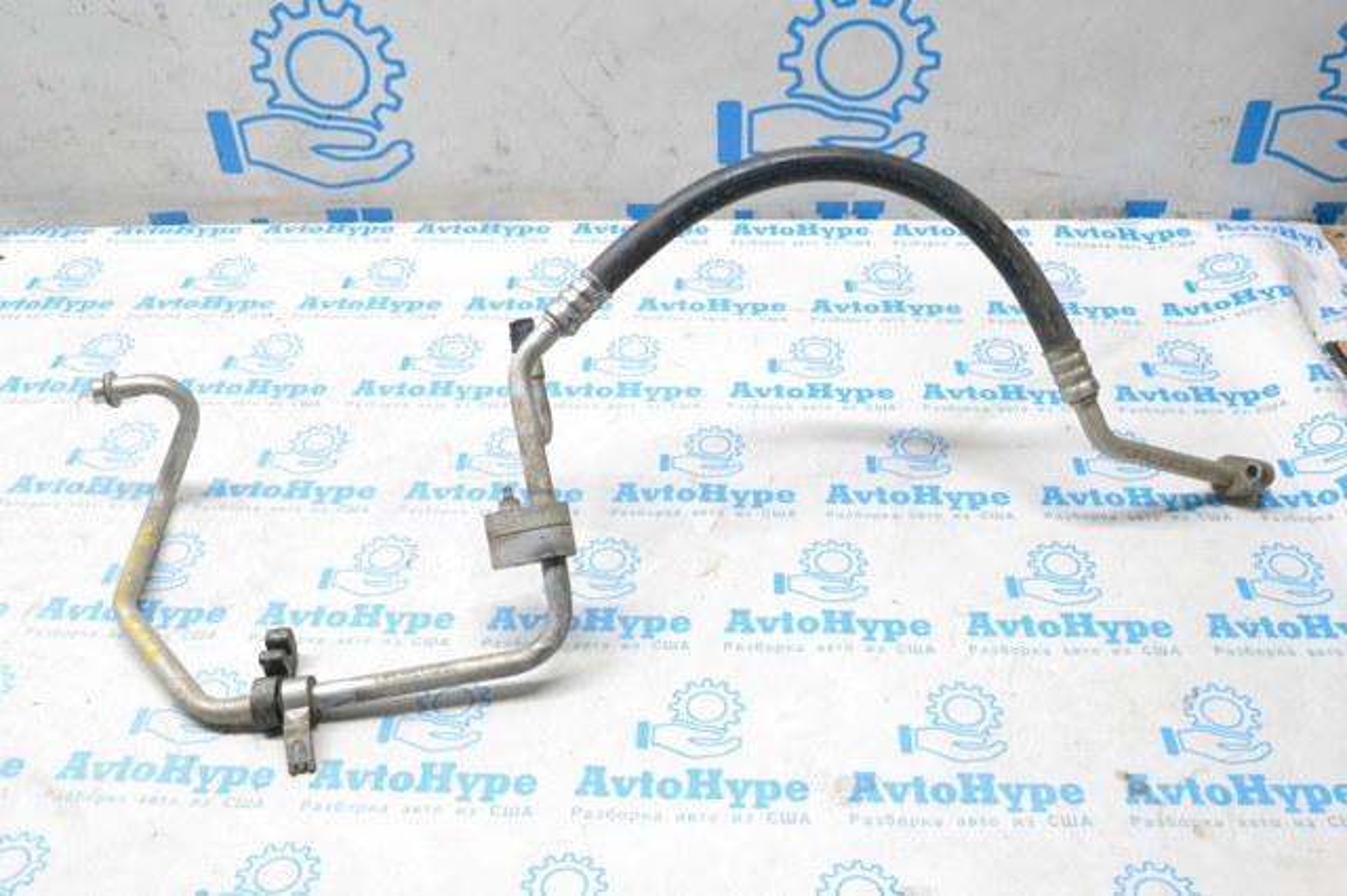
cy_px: 448
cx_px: 674
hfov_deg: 57.2
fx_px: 1234
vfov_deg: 39.9
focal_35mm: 33
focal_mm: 22
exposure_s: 1/160
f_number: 9
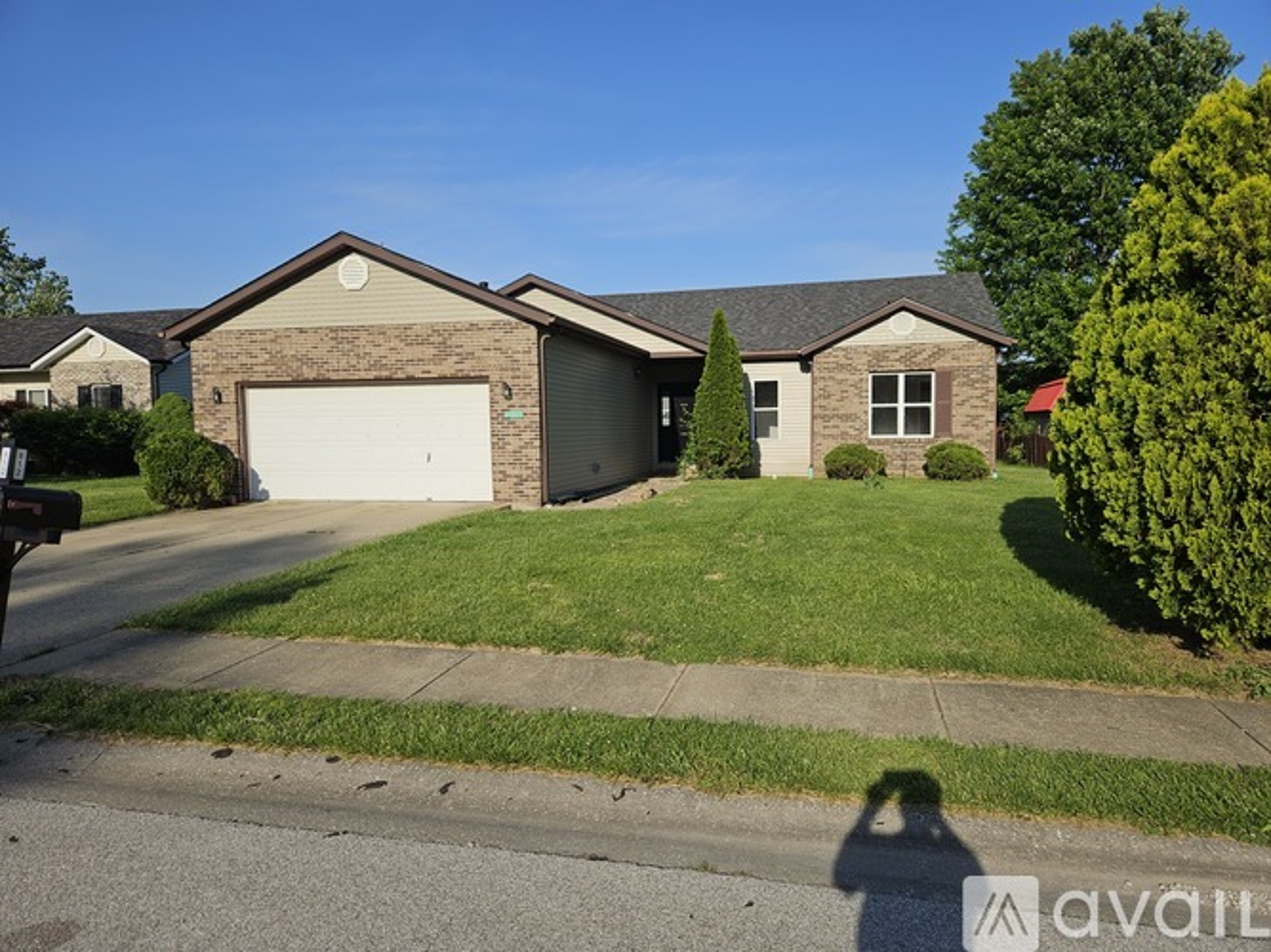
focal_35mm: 23
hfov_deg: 73.9
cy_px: 476
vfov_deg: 58.9
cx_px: 636
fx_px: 844
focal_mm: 5.4
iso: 25
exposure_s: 1/2544
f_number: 1.8
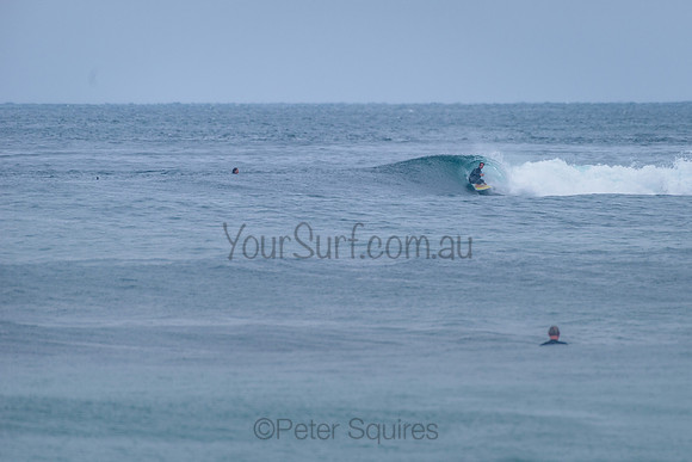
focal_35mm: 626
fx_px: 12028
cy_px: 175
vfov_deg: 2.2
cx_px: 432
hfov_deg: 3.3
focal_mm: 500
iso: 360
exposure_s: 1/2000
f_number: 5.6
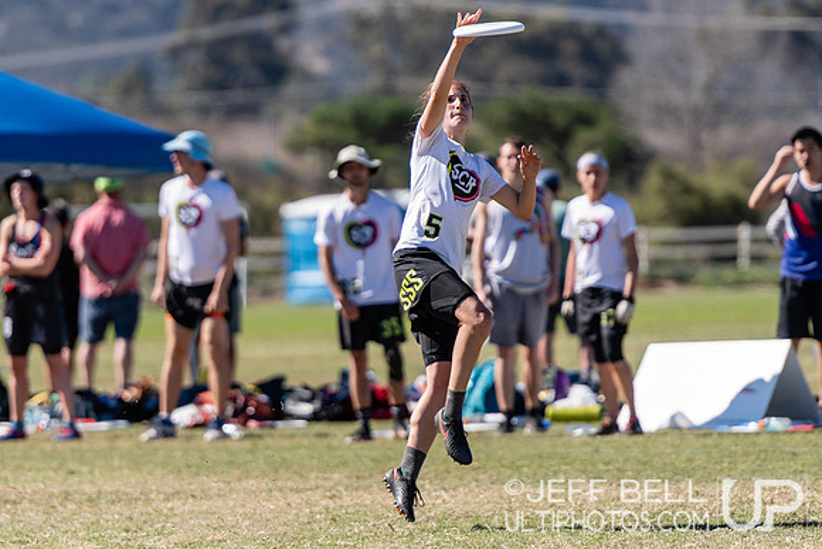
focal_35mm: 403
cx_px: 411
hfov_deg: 5.1
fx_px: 9206
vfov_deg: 3.4
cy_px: 304
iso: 100
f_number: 2.8
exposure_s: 1/1600
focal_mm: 200
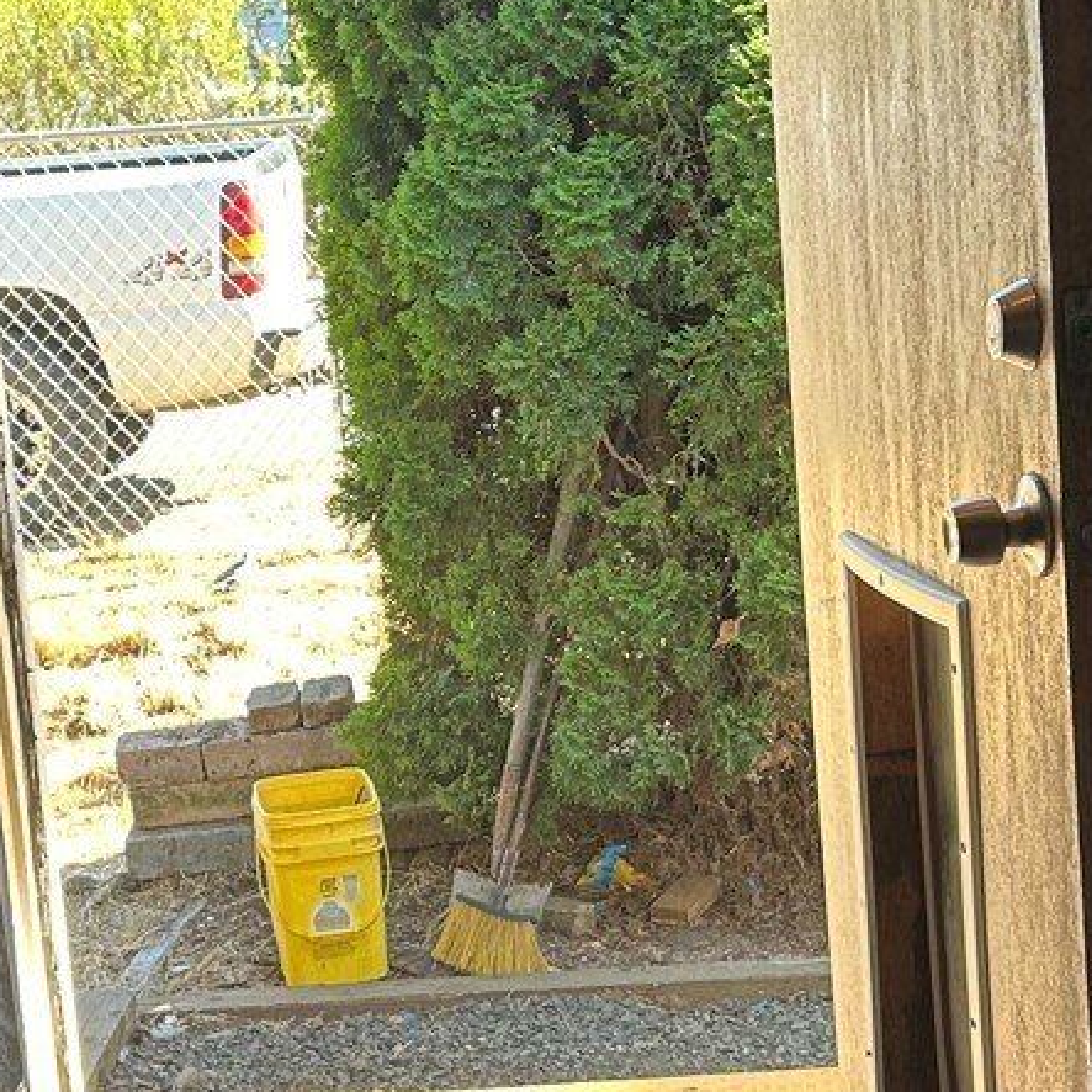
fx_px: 2962
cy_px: 604
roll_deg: +5.9
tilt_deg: -10.9
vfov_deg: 20.9
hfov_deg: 20.9
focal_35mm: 83
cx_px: 426
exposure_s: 1/121
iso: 40
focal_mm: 5.7
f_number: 1.5
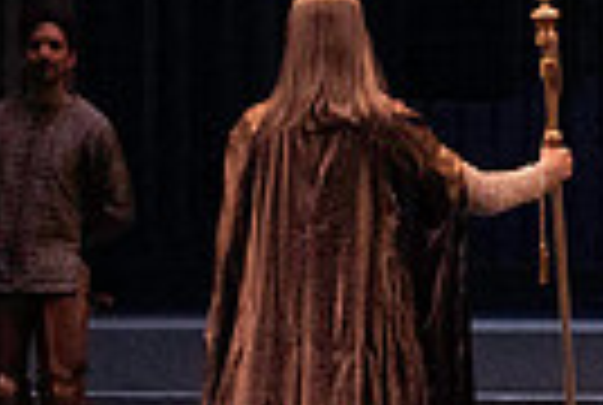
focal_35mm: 557
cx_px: 428
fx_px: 9350
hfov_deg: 3.7
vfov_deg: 2.5
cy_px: -61
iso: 12800
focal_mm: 129
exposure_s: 1/400
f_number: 7.1
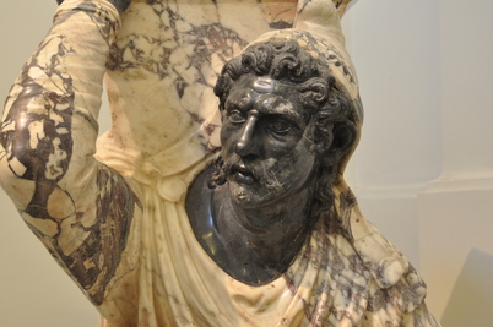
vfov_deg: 29.2
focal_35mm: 46
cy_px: 152
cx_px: 232
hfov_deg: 42.8
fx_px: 629
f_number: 4
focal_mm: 28
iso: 500
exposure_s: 1/15
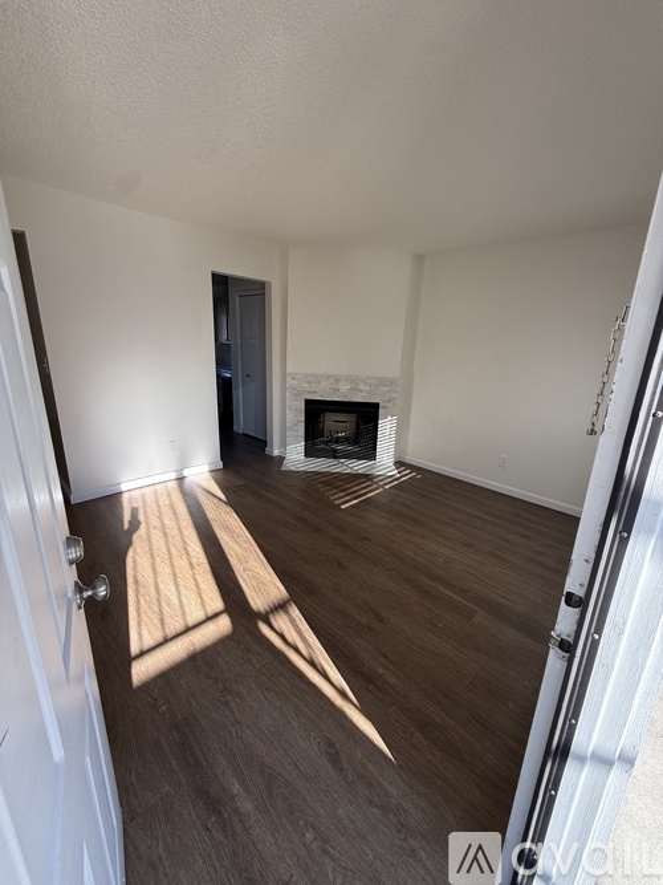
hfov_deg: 85.7
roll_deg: -3.0
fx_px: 358
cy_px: 442
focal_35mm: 14
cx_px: 332
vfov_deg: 102.1
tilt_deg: -15.8
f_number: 2.2
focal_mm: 2.22
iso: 50
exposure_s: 1/129
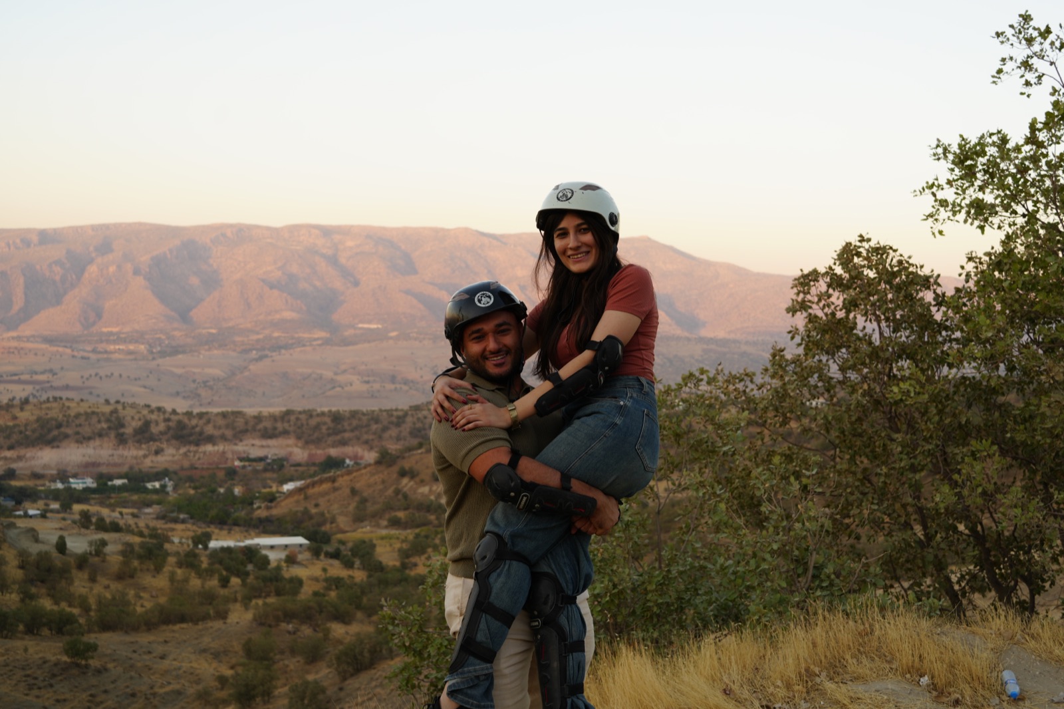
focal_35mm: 41
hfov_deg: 47.4
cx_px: 532
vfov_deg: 32.6
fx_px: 1211
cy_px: 354
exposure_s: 1/60
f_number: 5
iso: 125
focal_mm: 41
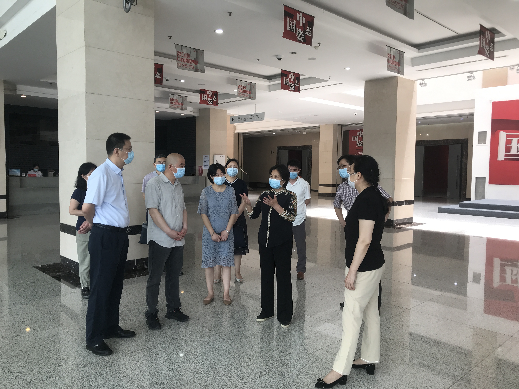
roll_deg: -0.6
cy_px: 194
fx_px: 420
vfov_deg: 49.7
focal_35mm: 28
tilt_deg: -4.2
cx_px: 260
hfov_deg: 63.4
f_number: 1.8
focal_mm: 3.99
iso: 25
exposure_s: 1/100
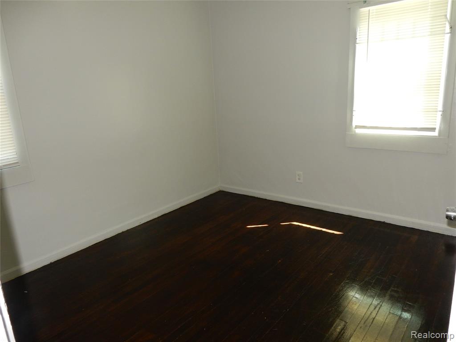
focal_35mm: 25
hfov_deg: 69.4
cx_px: 228
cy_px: 171
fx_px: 329
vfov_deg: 54.9
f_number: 3.7
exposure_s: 1/30
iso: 220
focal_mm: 4.5
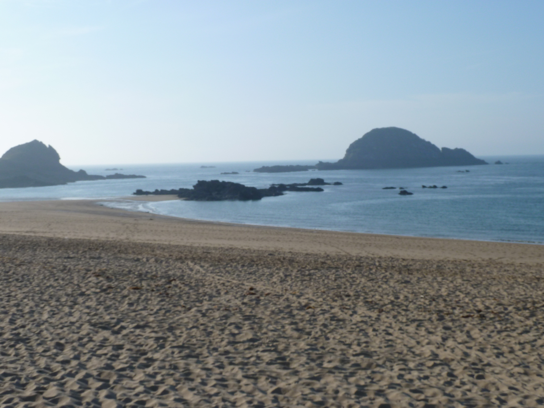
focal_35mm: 52
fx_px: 817
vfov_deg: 28.0
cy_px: 204
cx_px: 272
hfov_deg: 36.8
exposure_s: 1/500
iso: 80
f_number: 5.6
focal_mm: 8.5
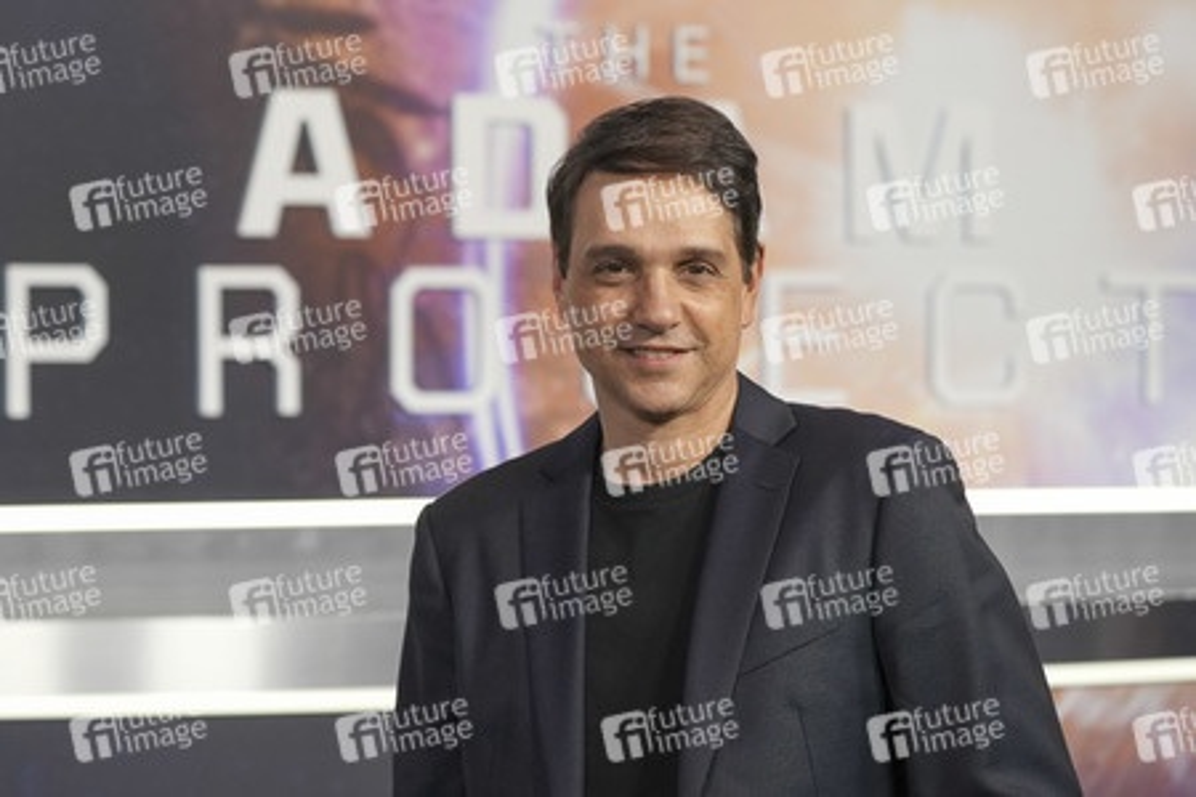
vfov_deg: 11.1
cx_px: 598
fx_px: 4086
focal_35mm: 123
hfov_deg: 16.7
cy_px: 398
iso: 5000
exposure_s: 1/400
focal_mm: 123
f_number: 5.6
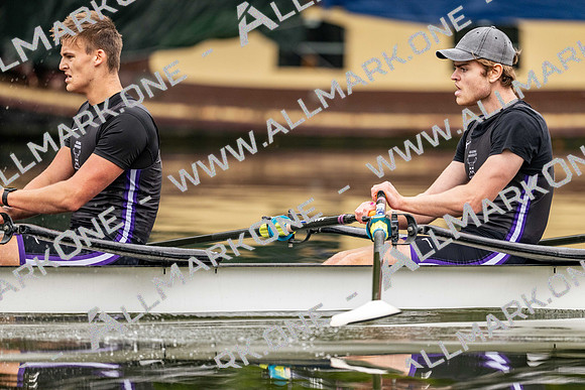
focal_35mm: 400
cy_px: 195
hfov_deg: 5.2
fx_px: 6501
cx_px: 292
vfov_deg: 3.4
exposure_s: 1/2500
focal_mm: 400
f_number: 4.5
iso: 1400
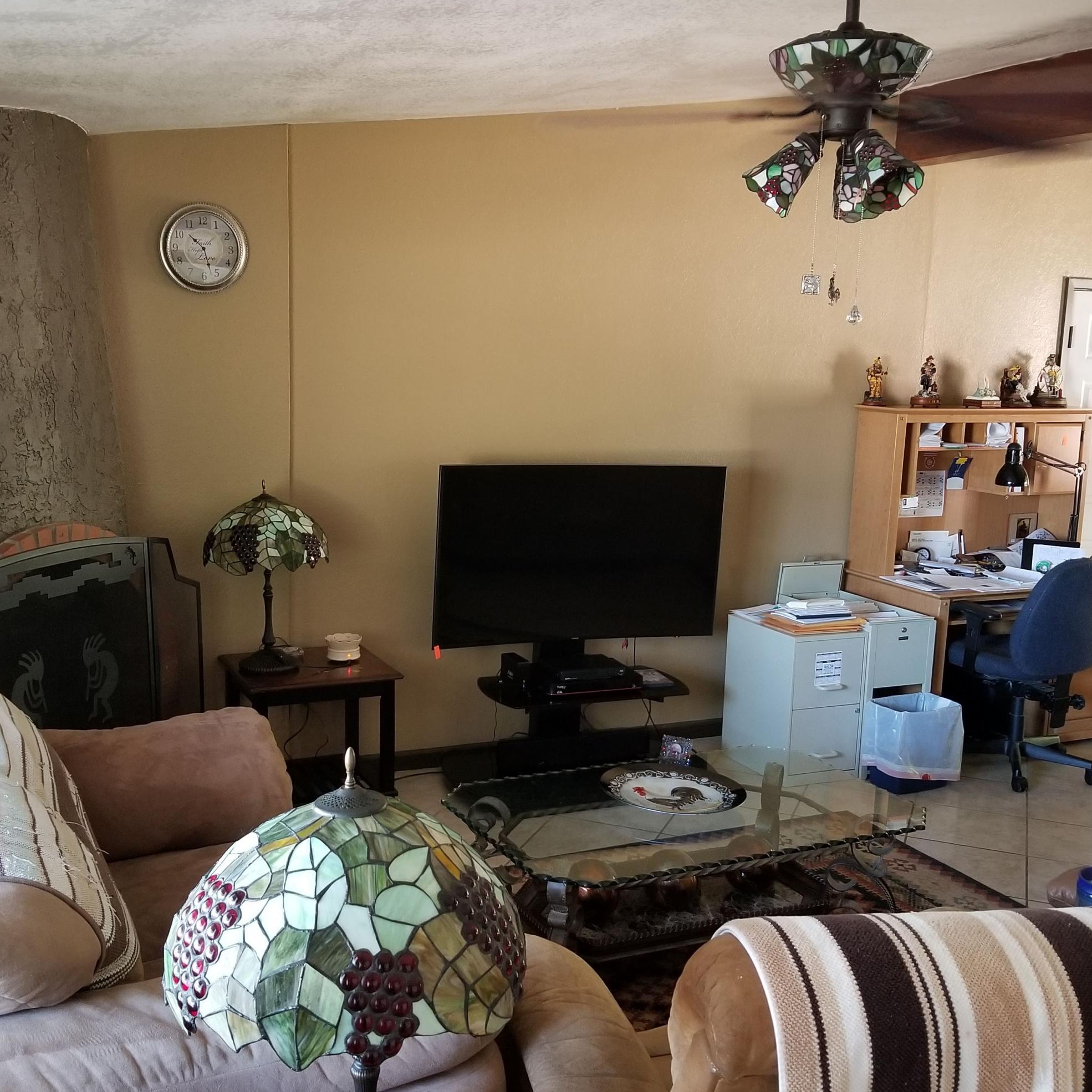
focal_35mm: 35
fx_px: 1249
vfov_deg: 47.2
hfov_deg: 47.2
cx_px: 529
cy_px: 584
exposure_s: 1/23
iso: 200
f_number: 1.7
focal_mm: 4.25
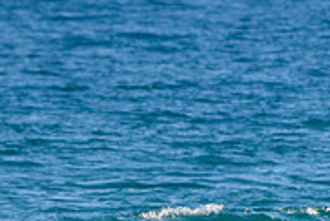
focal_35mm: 1965
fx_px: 18026
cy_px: 240
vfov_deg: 0.7
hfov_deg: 1.0
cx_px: -92
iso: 160
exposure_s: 1/2000
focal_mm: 500
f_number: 5.6
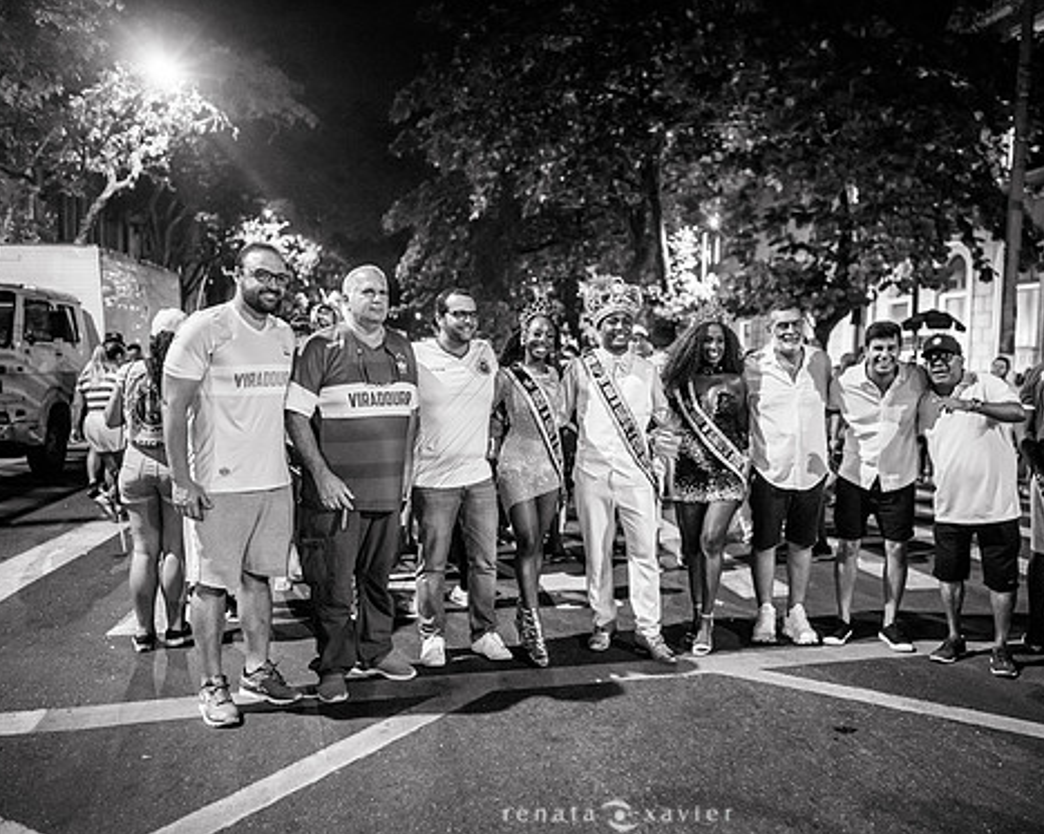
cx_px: 615
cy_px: 421
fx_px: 865
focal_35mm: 28
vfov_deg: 51.5
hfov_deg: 61.8
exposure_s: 1/200
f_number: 1.8
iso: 2500
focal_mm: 24
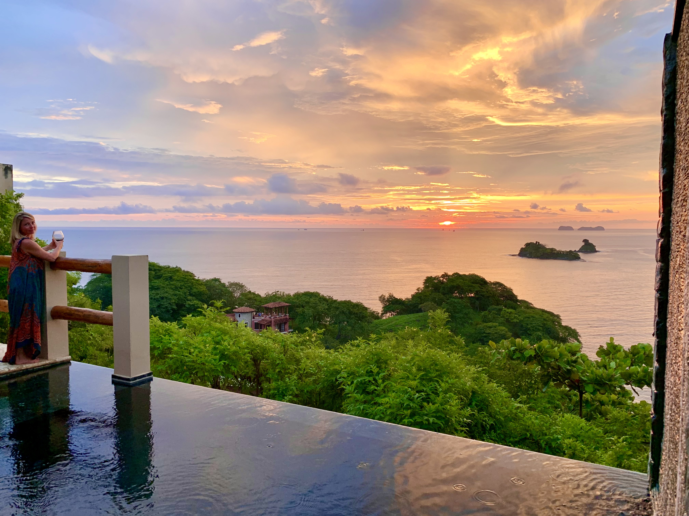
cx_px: 344
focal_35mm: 26
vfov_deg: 53.1
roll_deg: -0.8
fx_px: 518
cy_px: 258
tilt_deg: -4.7
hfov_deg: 67.3
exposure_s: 1/121
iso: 64
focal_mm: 4.25
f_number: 1.8
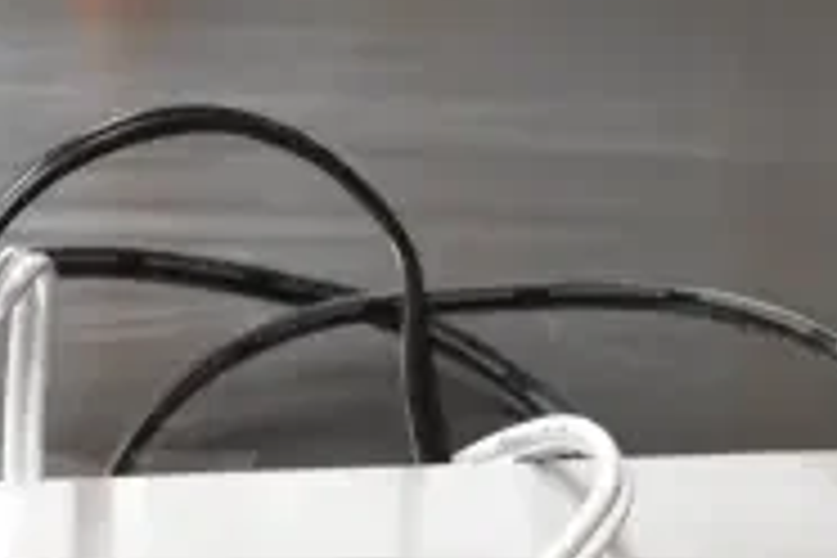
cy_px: 808
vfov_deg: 11.2
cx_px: -148
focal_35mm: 118
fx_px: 2743
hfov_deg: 16.7
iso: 6400
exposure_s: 1/125
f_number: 5.6
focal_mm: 24
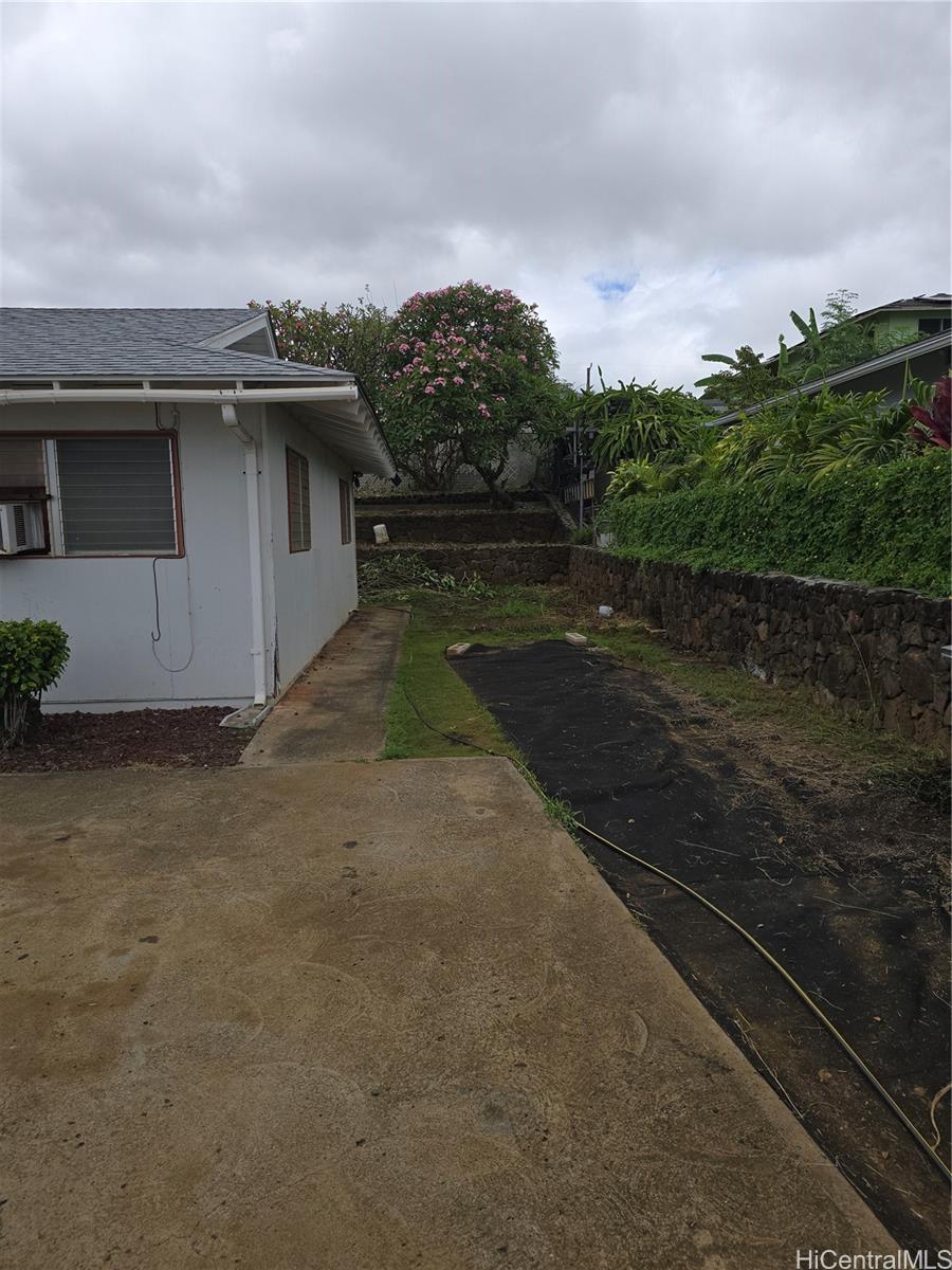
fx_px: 843
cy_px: 635
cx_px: 476
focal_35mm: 23
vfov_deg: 73.9
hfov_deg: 58.9
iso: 12
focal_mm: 6.3
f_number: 1.7
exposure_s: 1/907
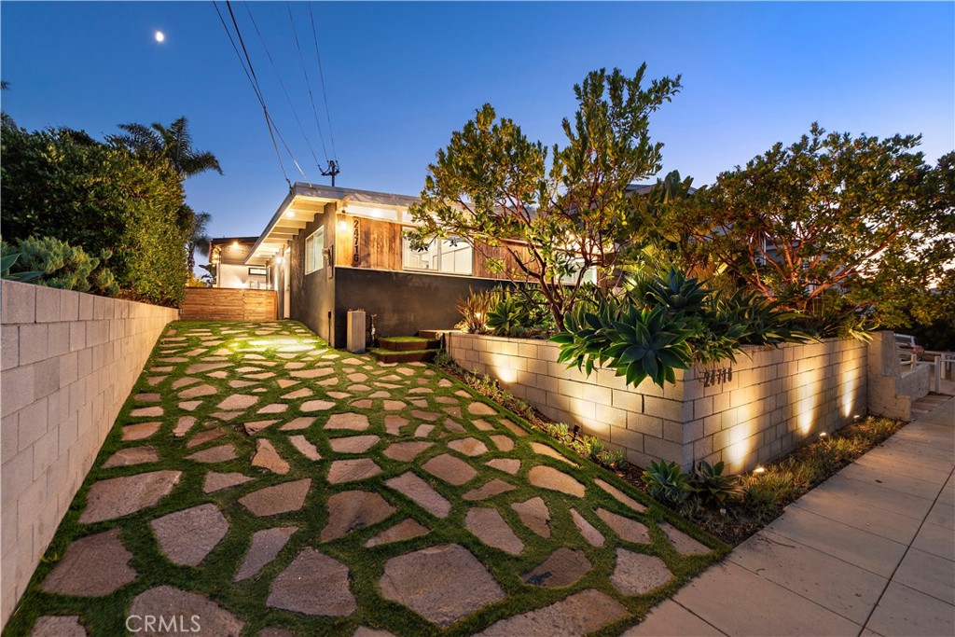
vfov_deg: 77.3
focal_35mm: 15
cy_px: 318
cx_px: 478
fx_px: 398
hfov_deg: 100.4
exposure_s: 1.6
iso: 160
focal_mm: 15
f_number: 7.1
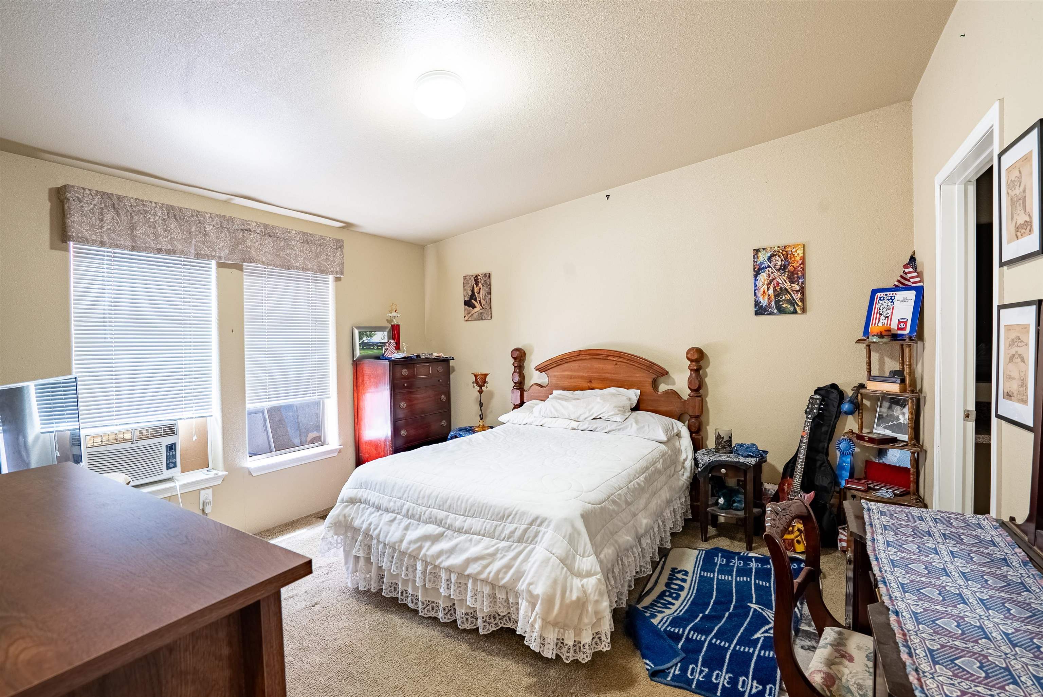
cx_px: 522
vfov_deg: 73.8
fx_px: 464
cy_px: 348
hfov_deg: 96.7
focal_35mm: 16
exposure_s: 1/60
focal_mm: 16
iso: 400
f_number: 8
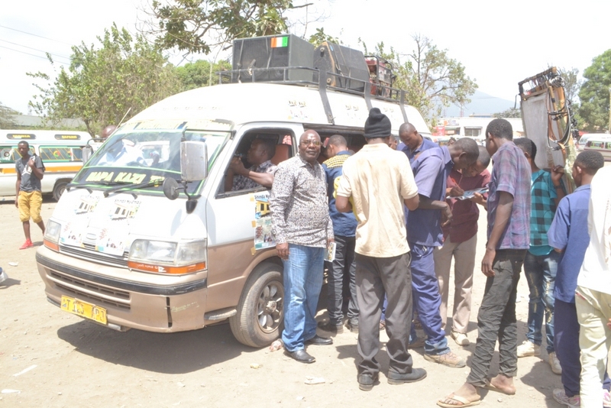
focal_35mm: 30
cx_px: 306
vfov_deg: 43.6
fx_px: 509
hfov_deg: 61.9
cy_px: 204
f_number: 16
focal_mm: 20
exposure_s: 1/80
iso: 400
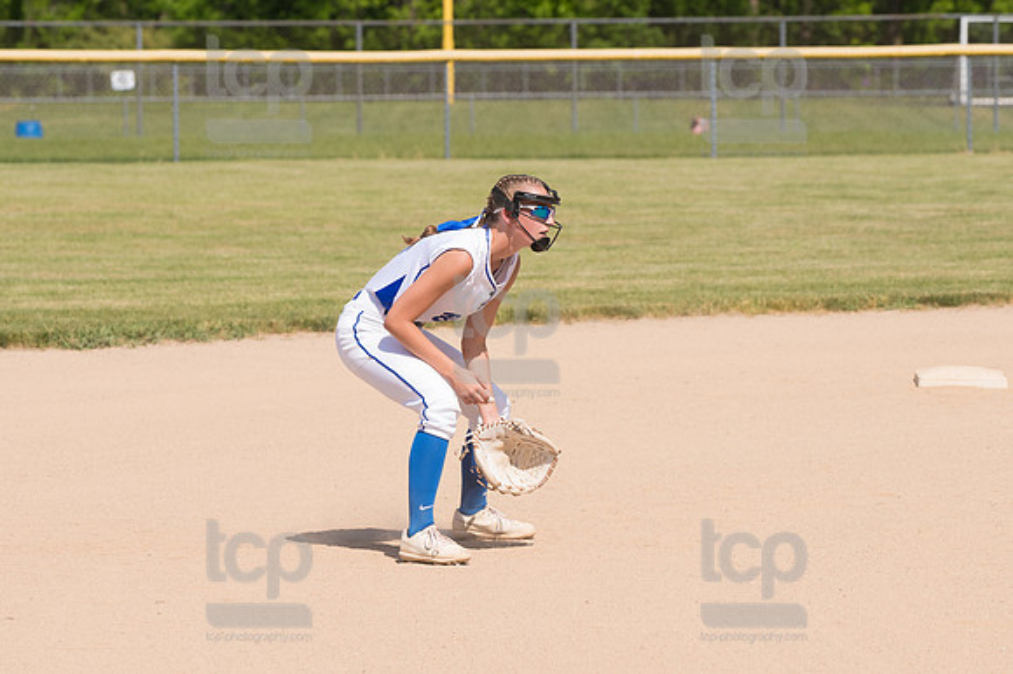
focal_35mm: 217
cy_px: 337
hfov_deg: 9.5
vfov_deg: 6.3
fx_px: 6102
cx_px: 506
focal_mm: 145
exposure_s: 1/1600
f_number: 5.6
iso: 320
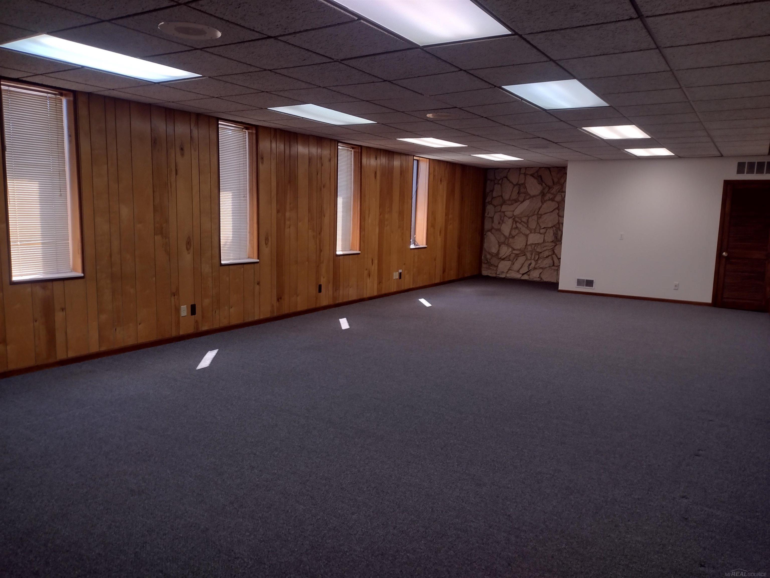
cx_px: 385
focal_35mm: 27
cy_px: 289
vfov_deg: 51.4
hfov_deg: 65.3
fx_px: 601
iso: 125
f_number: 1.7
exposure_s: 1/120
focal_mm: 4.71
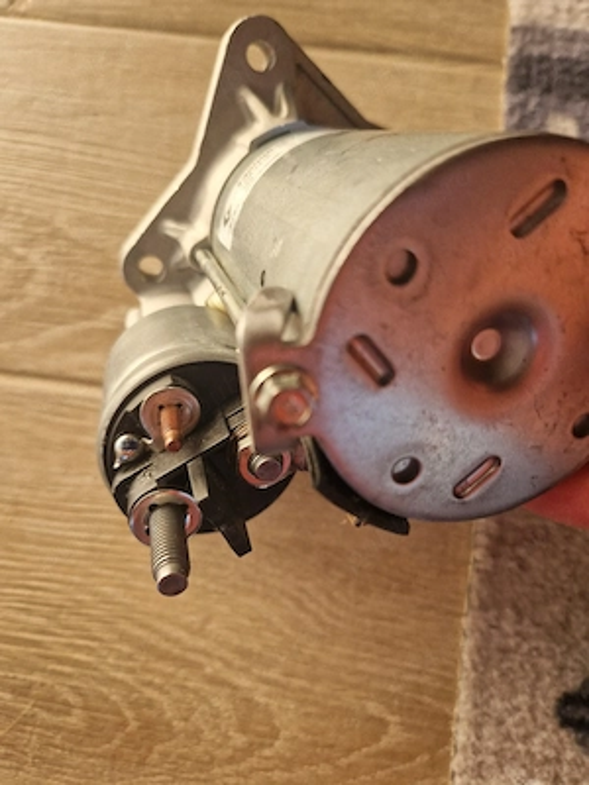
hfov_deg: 58.9
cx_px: 294
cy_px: 392
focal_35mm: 23
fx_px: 522
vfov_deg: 73.9
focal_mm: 5.4
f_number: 1.8
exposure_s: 1/182
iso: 50
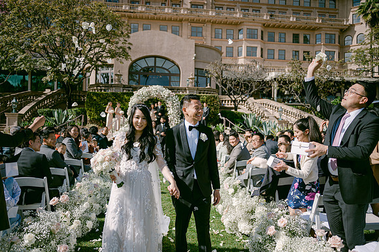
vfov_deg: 45.1
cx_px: 190
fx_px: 304
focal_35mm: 29
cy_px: 126
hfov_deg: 63.9
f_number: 2.8
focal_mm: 28
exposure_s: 1/3200
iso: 100
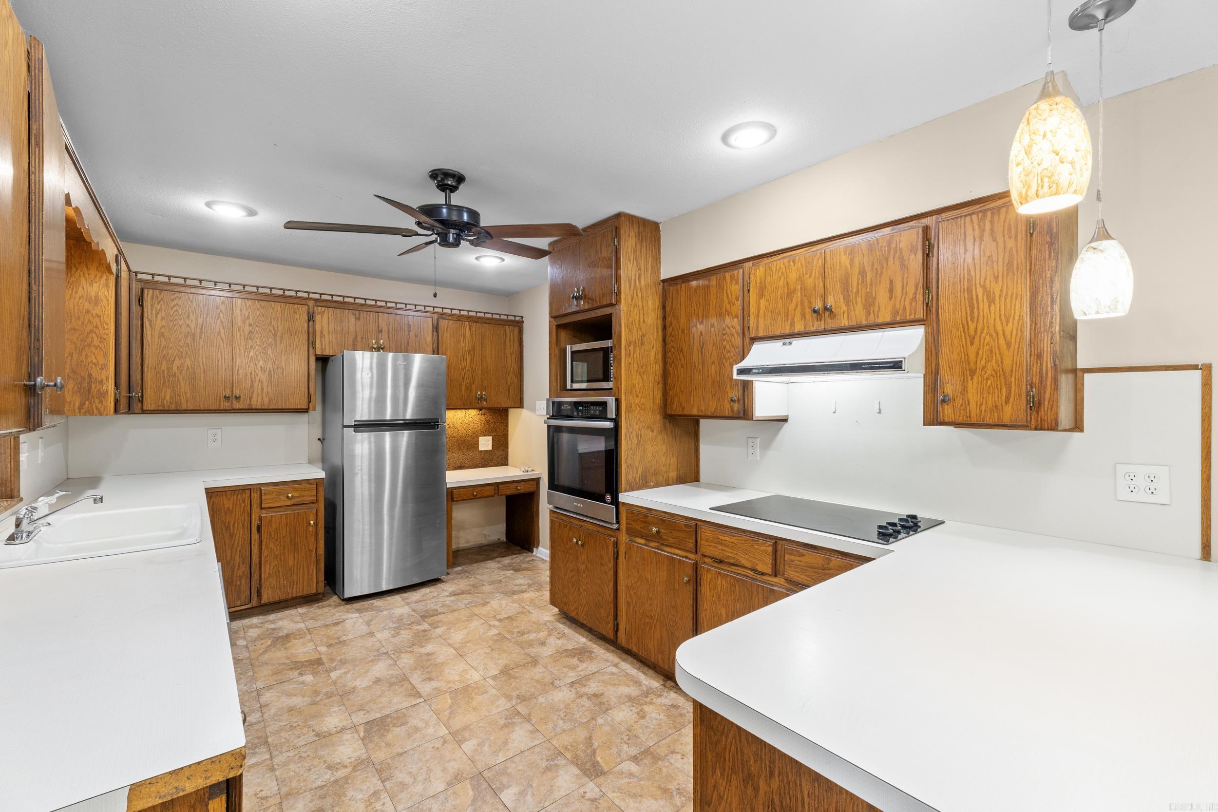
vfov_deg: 77.3
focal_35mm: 15
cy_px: 406
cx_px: 609
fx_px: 507
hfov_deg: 100.4
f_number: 7.1
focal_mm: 10
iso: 400
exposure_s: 1/2.5
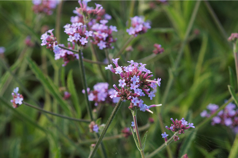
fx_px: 992
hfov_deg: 13.7
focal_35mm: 150
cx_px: 119
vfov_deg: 9.1
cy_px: 79
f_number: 5.6
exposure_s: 1/160
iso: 320
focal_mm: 100
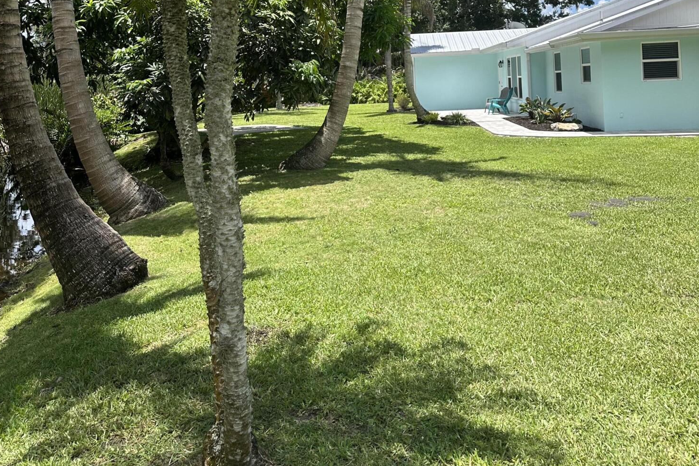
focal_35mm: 34
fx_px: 660
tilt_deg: +1.6
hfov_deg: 55.8
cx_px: 345
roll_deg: +1.7
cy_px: 74
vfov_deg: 37.1
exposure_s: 1/2591
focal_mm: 6.86
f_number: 1.78
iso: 80
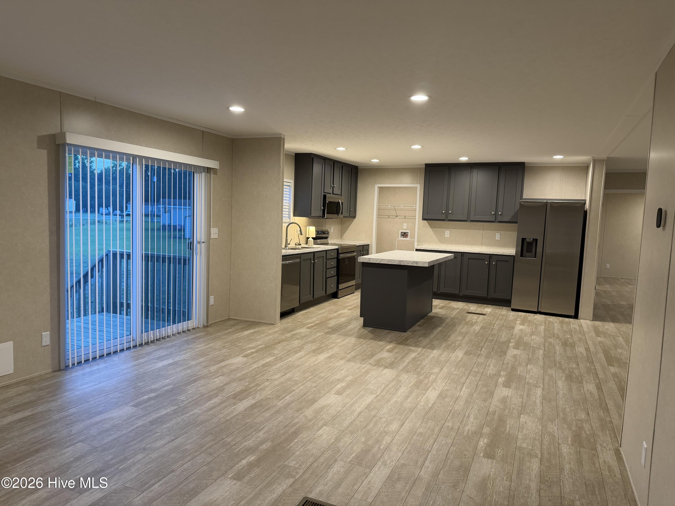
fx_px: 468
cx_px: 338
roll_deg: -0.8
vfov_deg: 56.8
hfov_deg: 71.6
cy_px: 253
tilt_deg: -5.8
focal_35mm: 24
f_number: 1.78
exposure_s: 1/60
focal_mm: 6.76
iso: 200
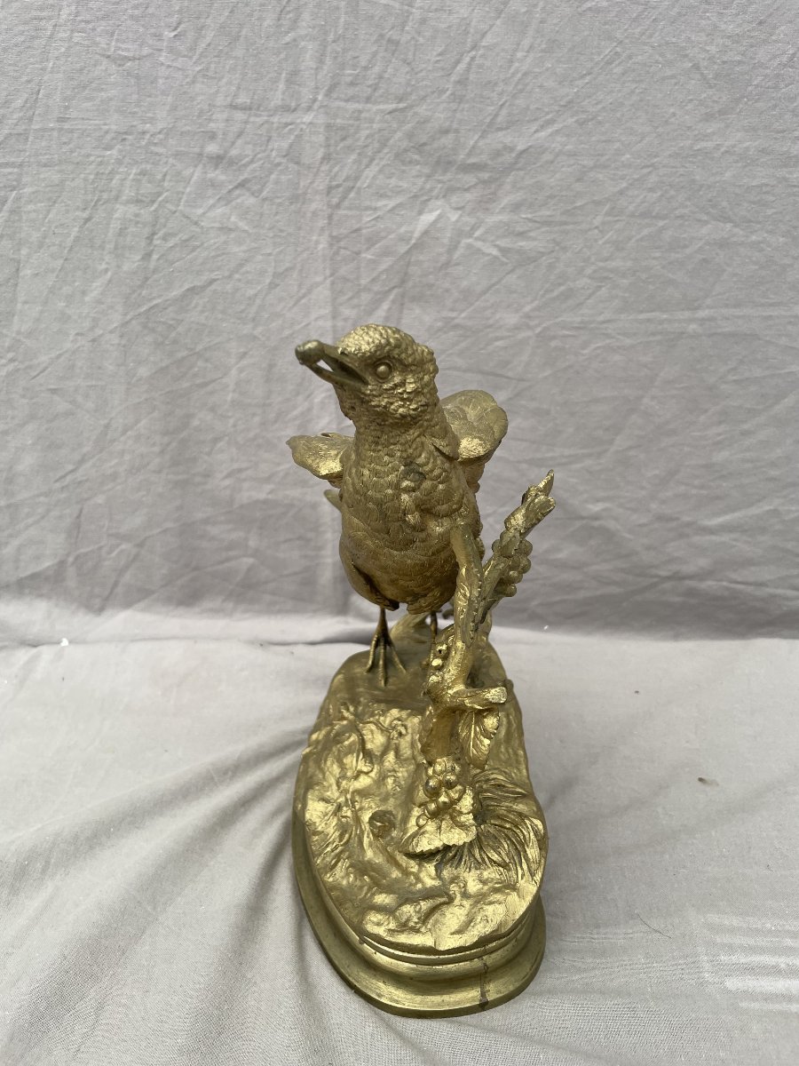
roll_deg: +0.1
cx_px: 400
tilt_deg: -18.4
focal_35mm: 26
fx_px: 800
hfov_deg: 53.1
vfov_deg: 67.3
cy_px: 533
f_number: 1.6
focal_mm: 4.2
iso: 50
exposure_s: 1/121
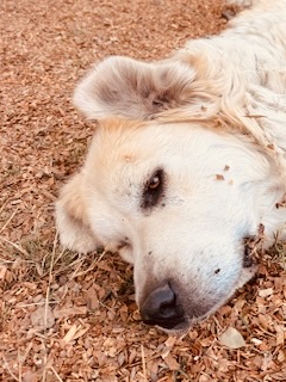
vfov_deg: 38.9
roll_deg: -0.9
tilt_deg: -22.4
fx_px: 529
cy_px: 107
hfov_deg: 28.5
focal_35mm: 48
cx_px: 284
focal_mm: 6.76
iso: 64
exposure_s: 1/263
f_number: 1.78
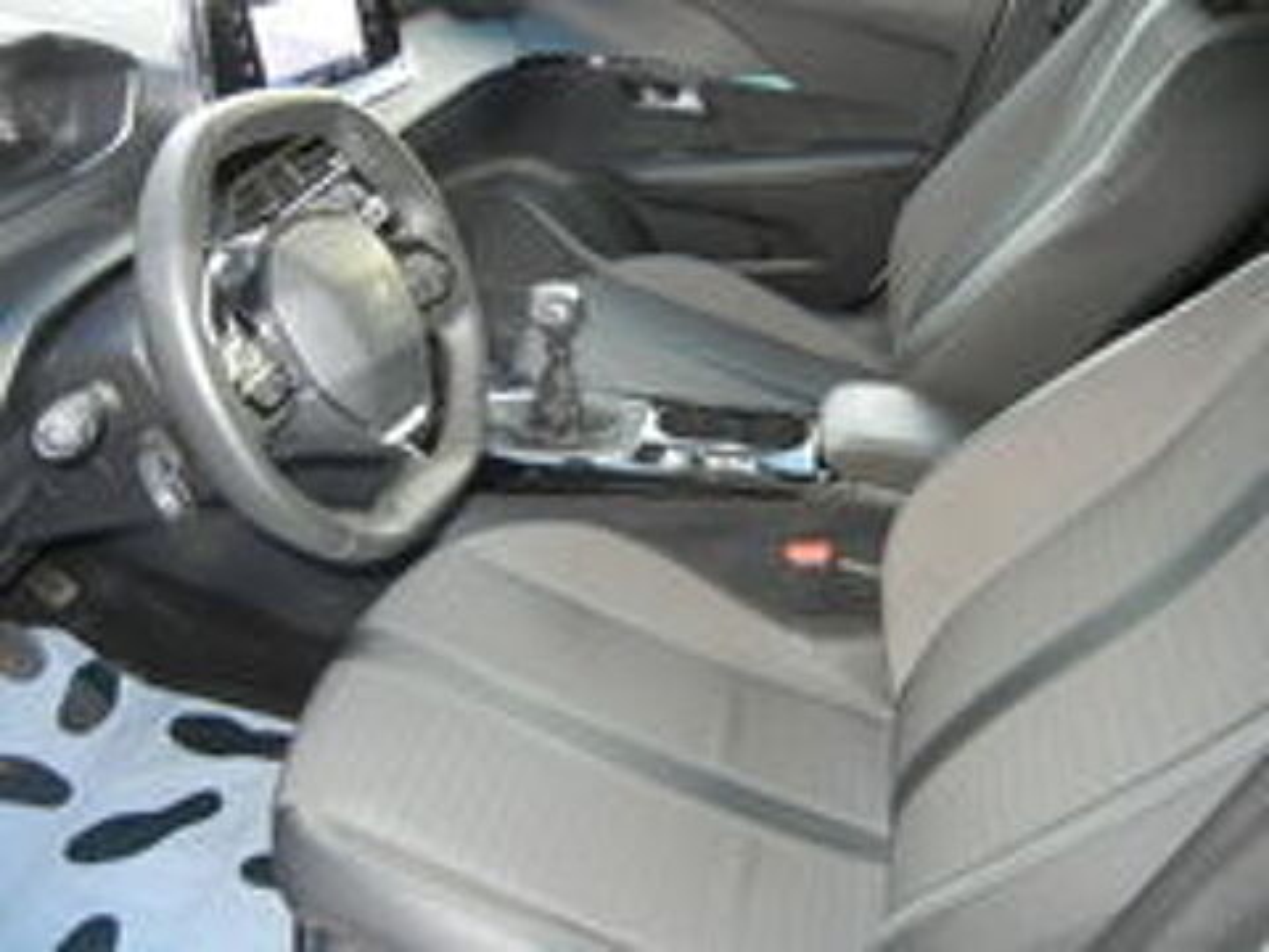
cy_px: 476
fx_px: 1100
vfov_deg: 46.8
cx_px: 634
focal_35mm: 30
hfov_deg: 60.0
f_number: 3.5
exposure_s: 1/30
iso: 344
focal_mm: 5.4
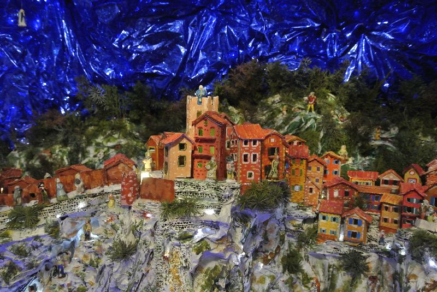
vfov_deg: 48.0
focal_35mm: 27
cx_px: 218
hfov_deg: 67.3
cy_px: 146
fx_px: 328
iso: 1800
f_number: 3.5
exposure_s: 1/80
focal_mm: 10
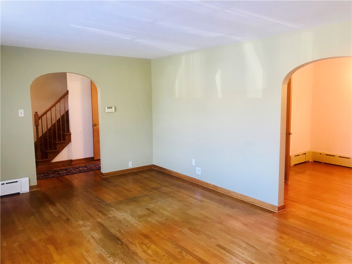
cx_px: 176
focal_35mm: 28
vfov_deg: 49.7
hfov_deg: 63.4
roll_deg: +0.9
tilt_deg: -6.2
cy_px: 132
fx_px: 285
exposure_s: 1/20
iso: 40
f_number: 1.8
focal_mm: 3.99
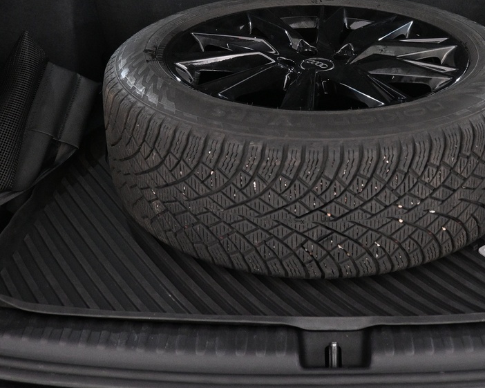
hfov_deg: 35.7
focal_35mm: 52
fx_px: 746
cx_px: 316
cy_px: 59
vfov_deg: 28.3
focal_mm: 16
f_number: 3.5
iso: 1600
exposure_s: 1/30
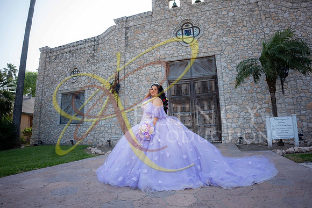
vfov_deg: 62.0
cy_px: 104
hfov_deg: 84.0
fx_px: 173
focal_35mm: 20
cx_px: 156
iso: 125
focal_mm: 20
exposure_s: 1/800
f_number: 2.8
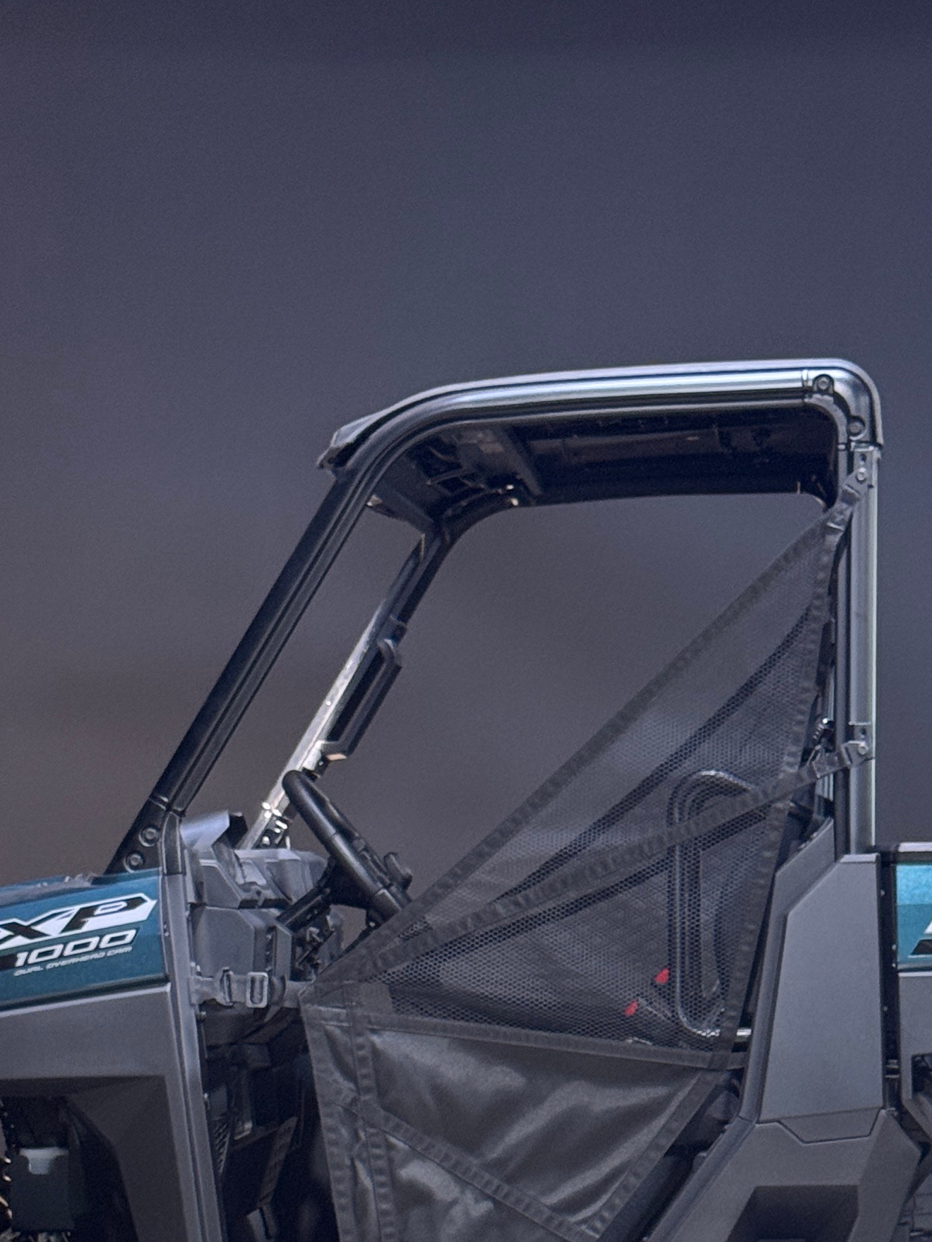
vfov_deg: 17.5
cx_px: 578
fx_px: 3947
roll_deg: +0.4
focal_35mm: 110
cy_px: 1181
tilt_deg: -4.7
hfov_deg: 13.5
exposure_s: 1/60
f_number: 1.78
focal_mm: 6.76
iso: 200
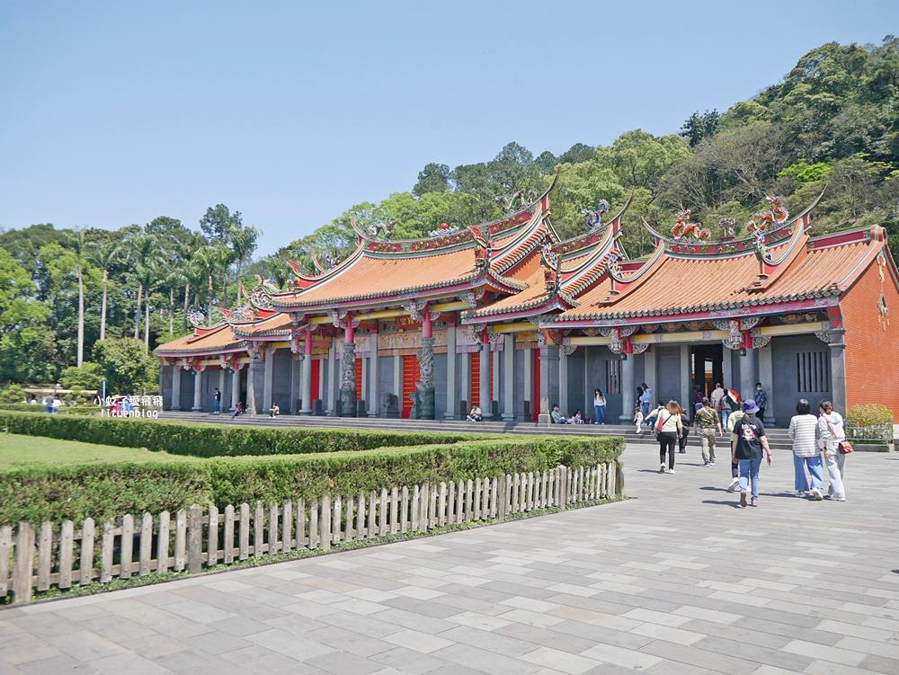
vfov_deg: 49.8
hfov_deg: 63.4
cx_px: 450
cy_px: 338
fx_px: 728
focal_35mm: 28
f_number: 4.5
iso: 200
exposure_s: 1/800
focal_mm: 14
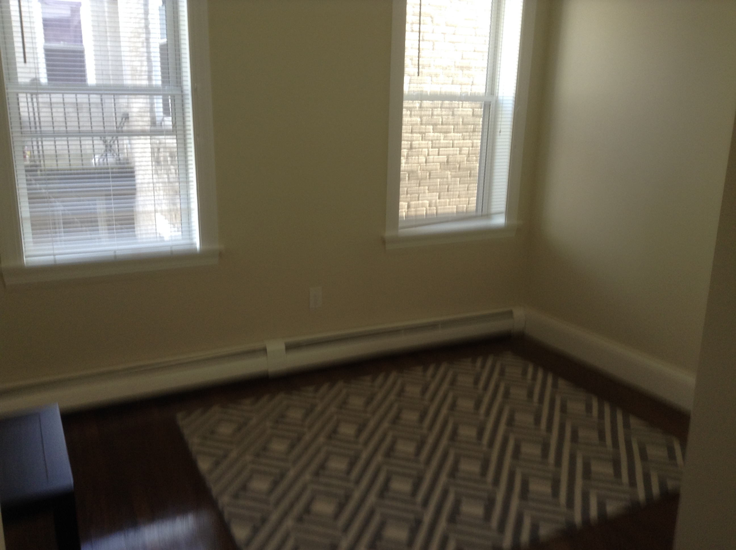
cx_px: 368
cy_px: 275
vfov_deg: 42.8
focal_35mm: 33
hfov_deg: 55.4
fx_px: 701
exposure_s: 1/24
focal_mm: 3.3
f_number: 2.4
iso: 32
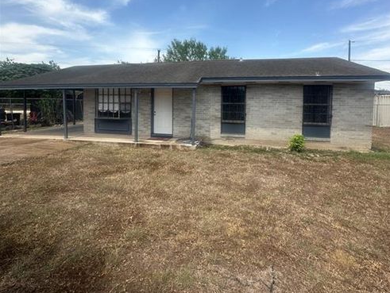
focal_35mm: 19
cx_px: 198
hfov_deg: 84.6
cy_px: 110
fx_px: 214
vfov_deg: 67.7
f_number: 2.2
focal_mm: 2.22
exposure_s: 1/1135
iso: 40
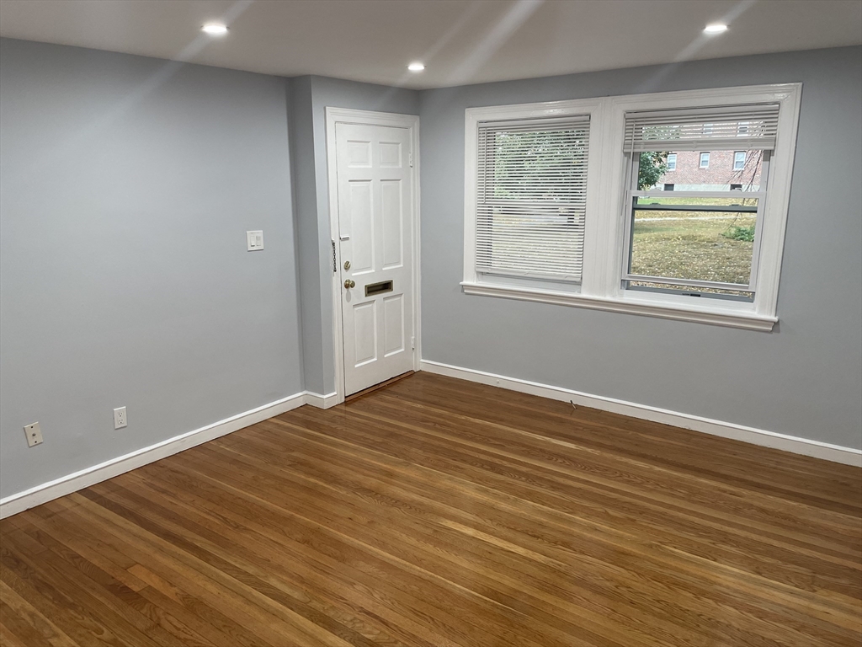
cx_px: 431
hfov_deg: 67.3
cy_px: 324
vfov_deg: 53.1
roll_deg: +0.5
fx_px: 647
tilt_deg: -12.4
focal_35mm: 26
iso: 80
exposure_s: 1/60
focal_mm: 4.2
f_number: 1.6
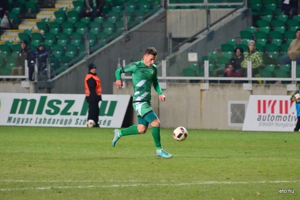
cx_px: 150
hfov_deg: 5.7
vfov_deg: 3.8
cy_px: 100
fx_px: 3025
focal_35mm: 363
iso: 4000
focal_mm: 240
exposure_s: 1/400
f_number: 5.6
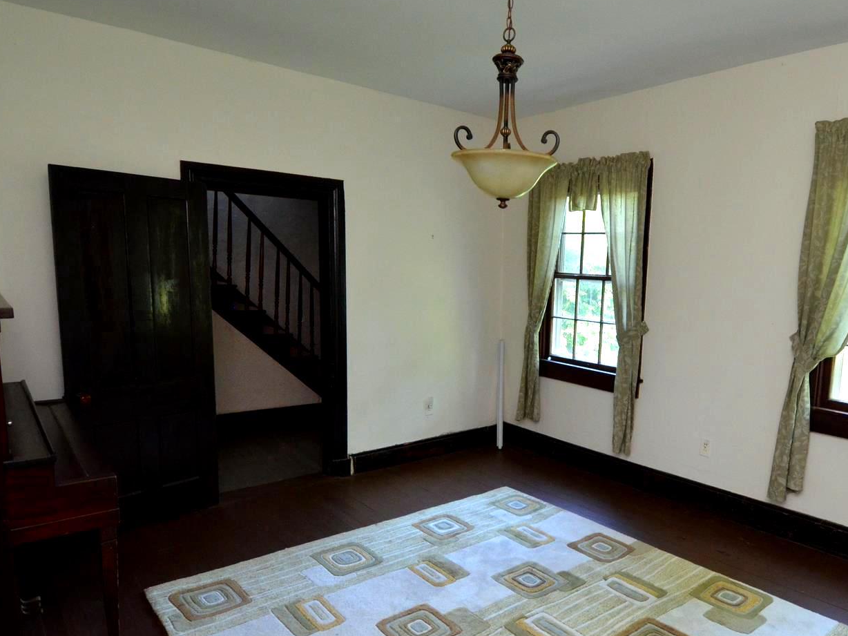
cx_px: 533
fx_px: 588
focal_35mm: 24
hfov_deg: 70.4
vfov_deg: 56.7
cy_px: 347
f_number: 4
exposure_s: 1/60
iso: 1400
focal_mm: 10
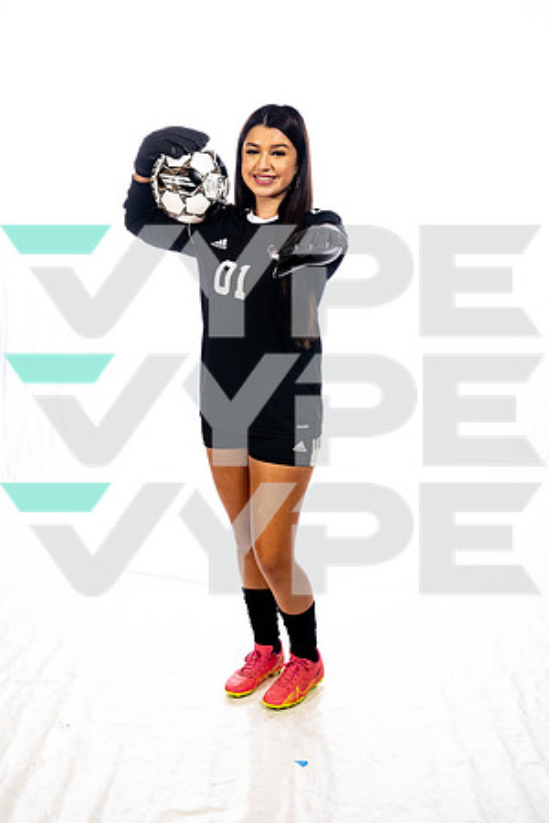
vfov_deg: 42.7
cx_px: 274
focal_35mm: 46
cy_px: 412
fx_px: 1052
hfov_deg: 29.2
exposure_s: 1/250
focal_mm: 46
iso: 800
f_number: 8
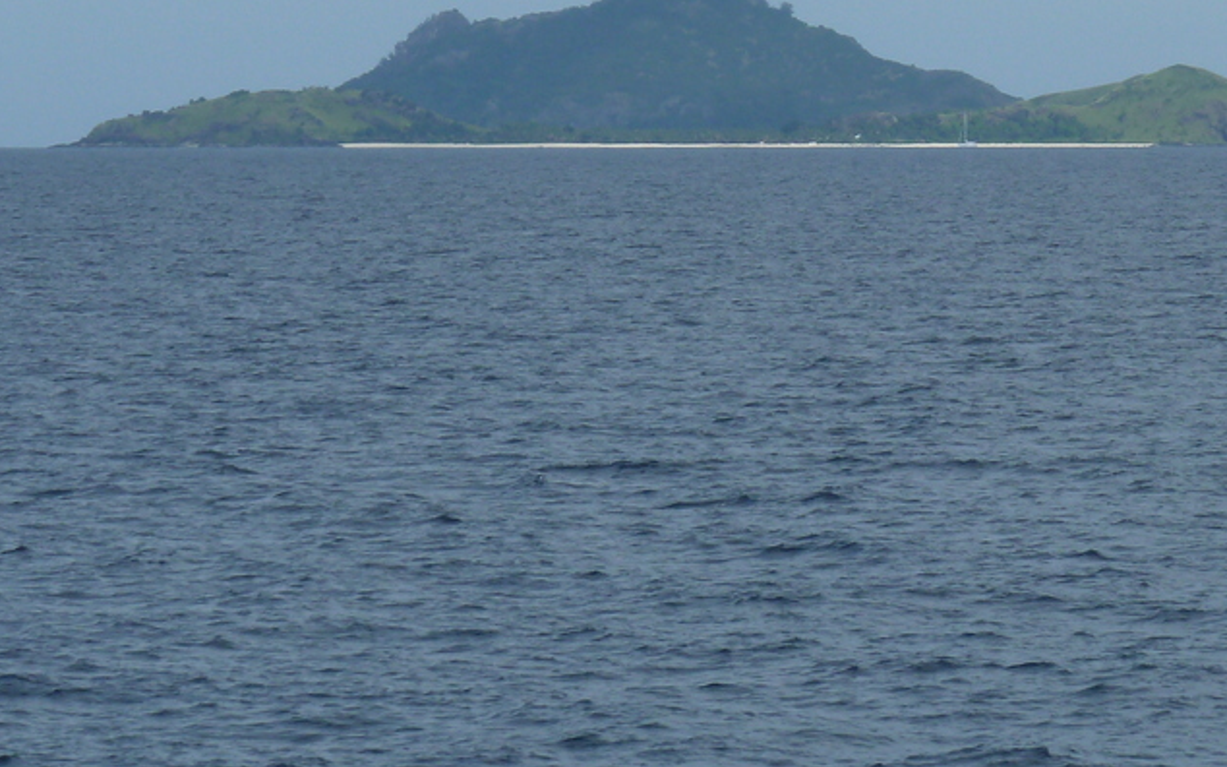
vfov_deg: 4.8
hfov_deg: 7.6
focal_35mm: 275
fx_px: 9194
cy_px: 97
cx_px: 933
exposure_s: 1/500
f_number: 5.6
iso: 80
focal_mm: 22.5
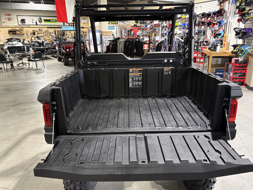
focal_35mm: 27
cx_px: 128
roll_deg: +1.5
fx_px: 197
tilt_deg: -16.1
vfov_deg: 51.4
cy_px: 95
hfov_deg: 65.3
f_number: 1.6
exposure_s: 1/60
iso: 250
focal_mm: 5.96
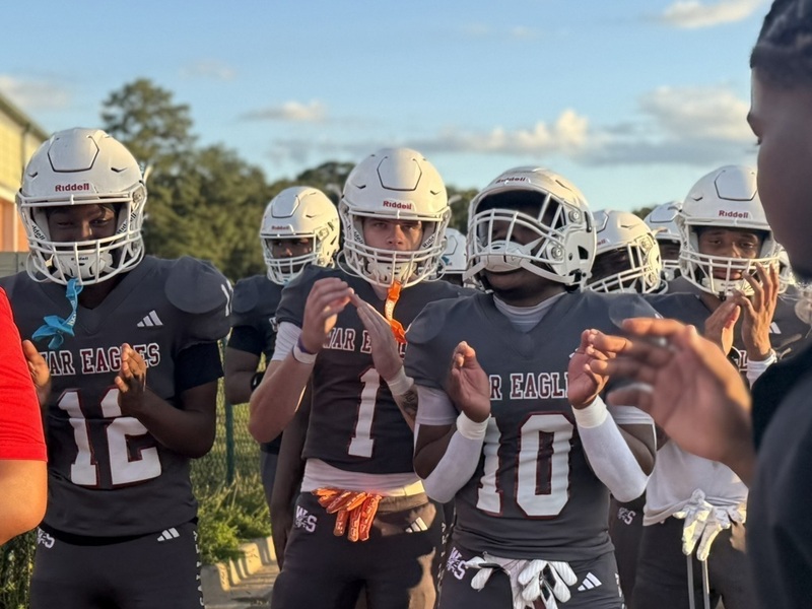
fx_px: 563
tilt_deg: -3.0
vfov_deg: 56.8
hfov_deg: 71.6
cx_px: 406
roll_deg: -1.2
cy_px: 304
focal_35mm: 24
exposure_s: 1/992
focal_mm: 6.76
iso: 80
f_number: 1.78
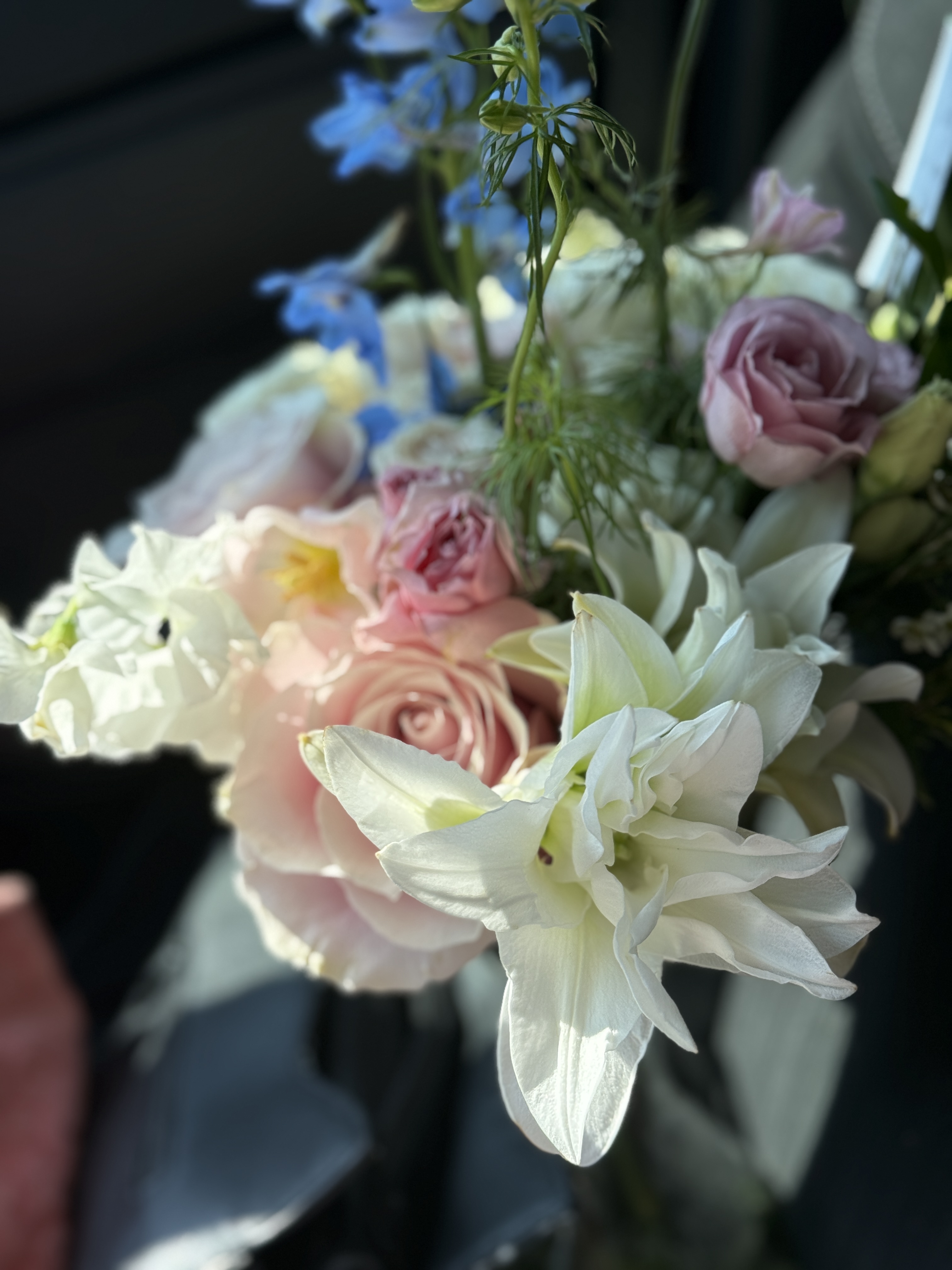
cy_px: 635
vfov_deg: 39.7
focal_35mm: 48
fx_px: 1760
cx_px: 476
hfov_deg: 30.3
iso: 80
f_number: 1.78
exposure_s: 1/1167
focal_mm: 6.76
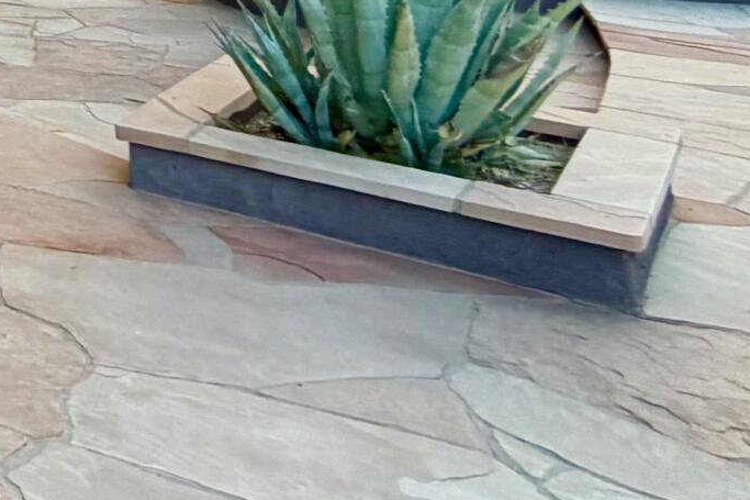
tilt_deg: +5.2
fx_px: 1333
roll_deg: +0.1
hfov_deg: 19.9
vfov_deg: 17.2
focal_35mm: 64
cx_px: -684
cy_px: -415
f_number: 2.2
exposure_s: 1/121
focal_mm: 2.22
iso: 125
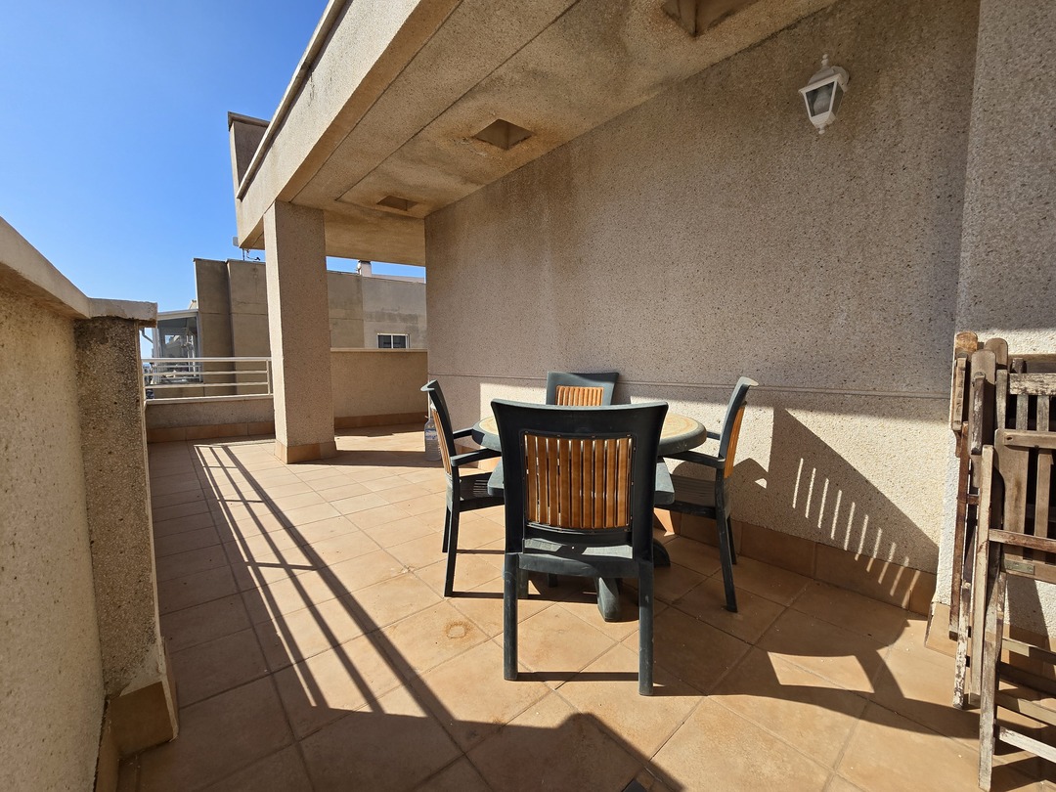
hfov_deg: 106.2
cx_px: 528
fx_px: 397
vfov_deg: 89.9
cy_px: 396
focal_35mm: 13
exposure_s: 1/2635
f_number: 2.2
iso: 50
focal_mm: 2.2
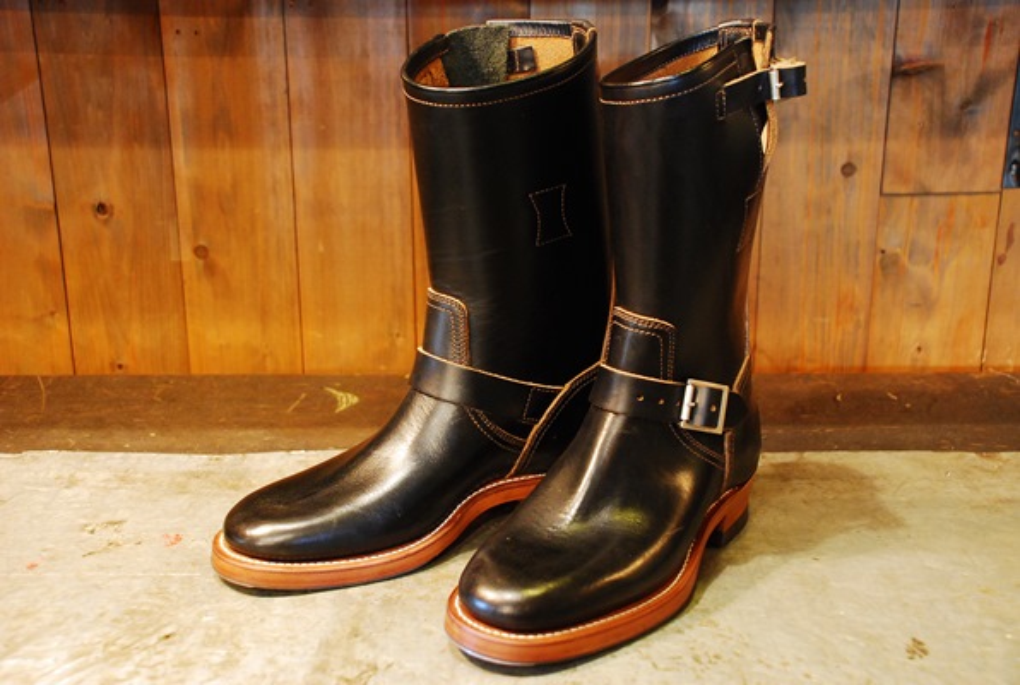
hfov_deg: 46.3
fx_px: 1192
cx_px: 510
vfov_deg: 32.0
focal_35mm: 42
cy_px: 342
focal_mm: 28
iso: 1000
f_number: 4
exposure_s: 1/2
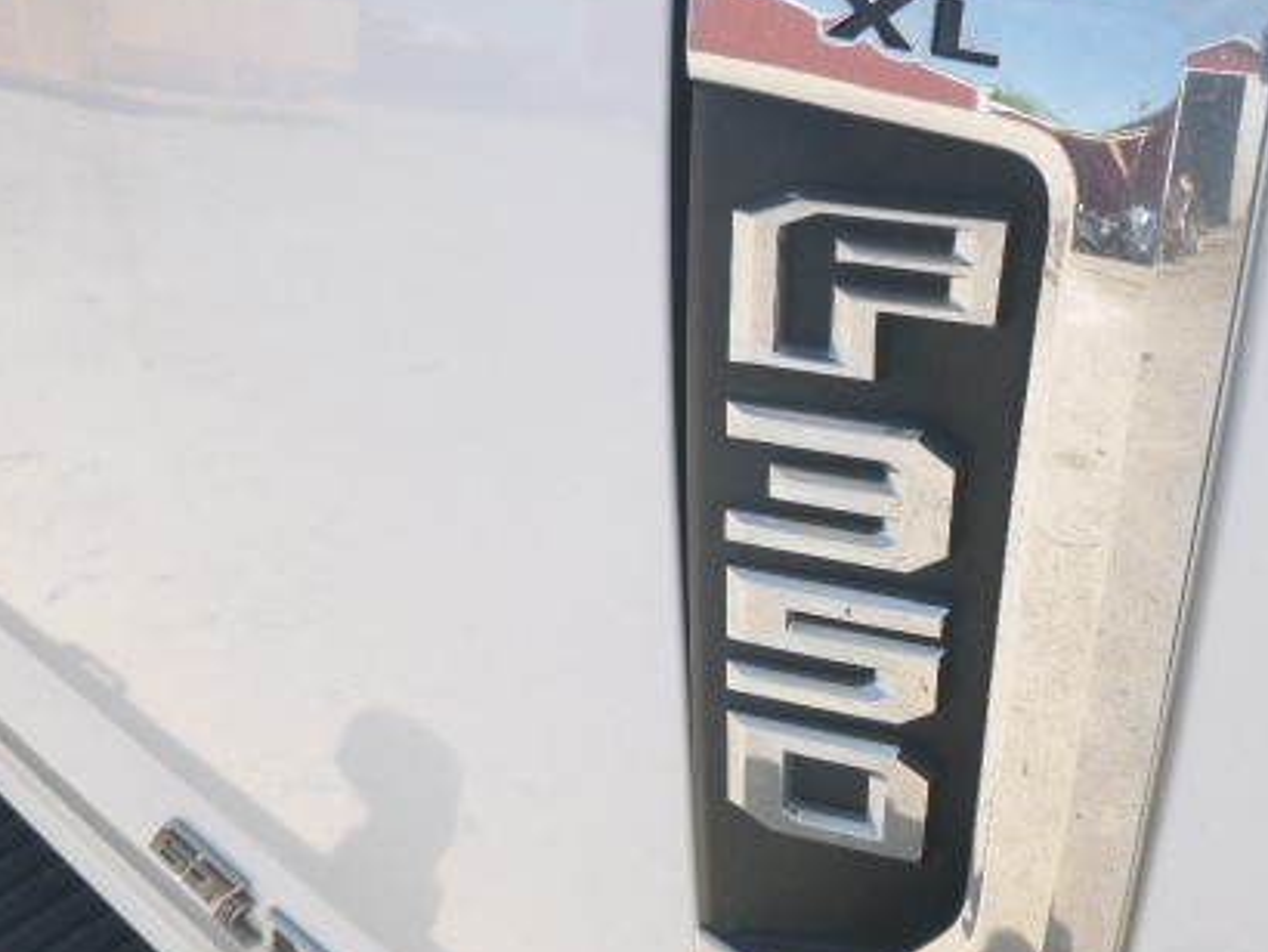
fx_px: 1429
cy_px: 402
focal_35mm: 39
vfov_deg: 36.8
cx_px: 854
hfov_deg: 47.0
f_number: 3.9
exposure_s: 1/250
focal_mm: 4.5
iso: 100
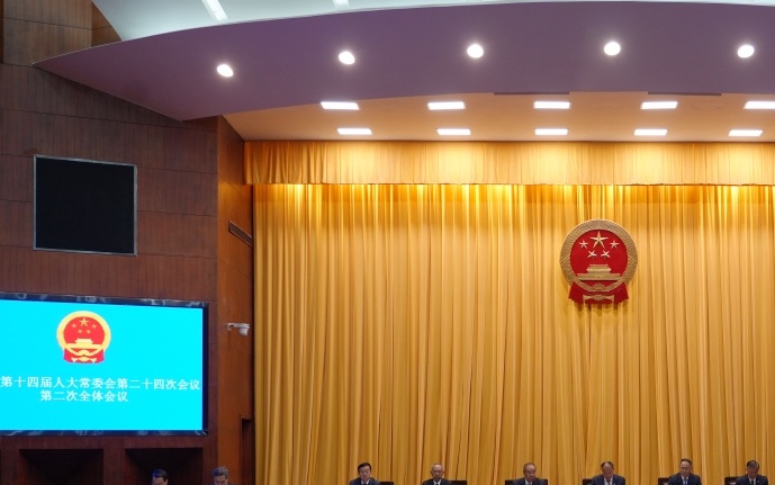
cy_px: 412
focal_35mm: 55
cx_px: 602
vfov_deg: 23.1
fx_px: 1162
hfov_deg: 35.9
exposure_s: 1/160
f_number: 4
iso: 640
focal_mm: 31
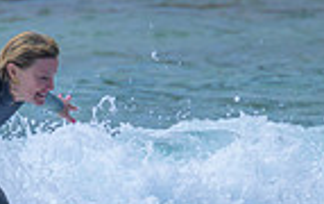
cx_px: 159
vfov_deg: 0.4
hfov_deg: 0.6
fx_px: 29188
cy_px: 255
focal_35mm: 3299
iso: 560
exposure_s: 1/2000
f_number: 11
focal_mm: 800
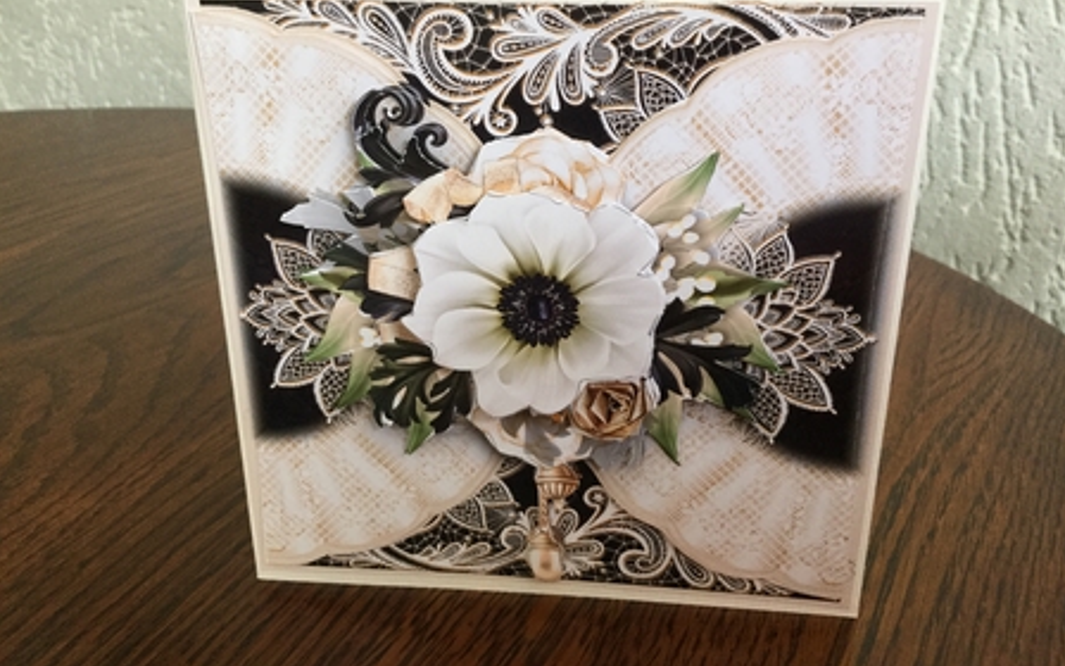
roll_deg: -0.2
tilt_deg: -22.2
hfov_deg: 58.1
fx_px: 958
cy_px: 268
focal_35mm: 33
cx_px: 532
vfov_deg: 38.2
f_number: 2.4
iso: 50
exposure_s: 1/33
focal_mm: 3.3
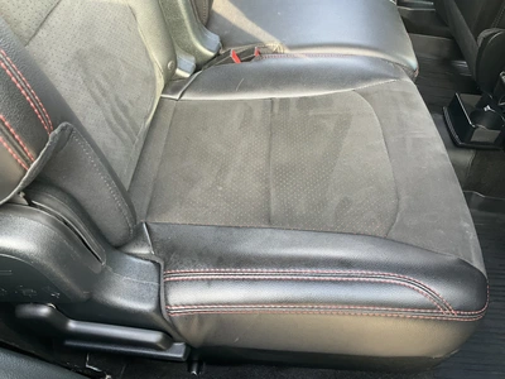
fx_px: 423
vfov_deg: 48.2
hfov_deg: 61.7
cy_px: 190
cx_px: 252
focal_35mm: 29
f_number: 1.8
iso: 64
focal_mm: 3
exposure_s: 1/62
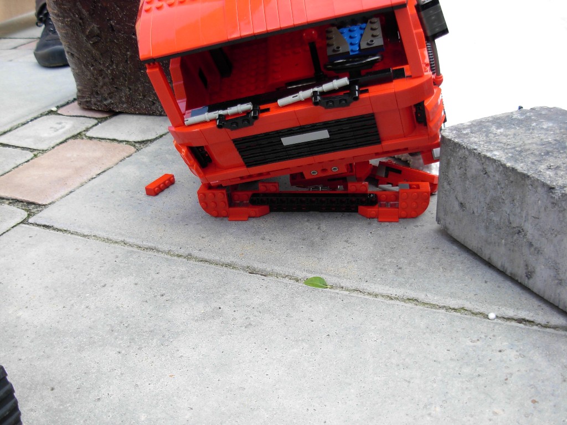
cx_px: 284
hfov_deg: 49.0
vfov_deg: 37.7
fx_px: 622
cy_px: 212
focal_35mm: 38
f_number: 2.9
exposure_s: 1/181
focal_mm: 6.3
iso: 79
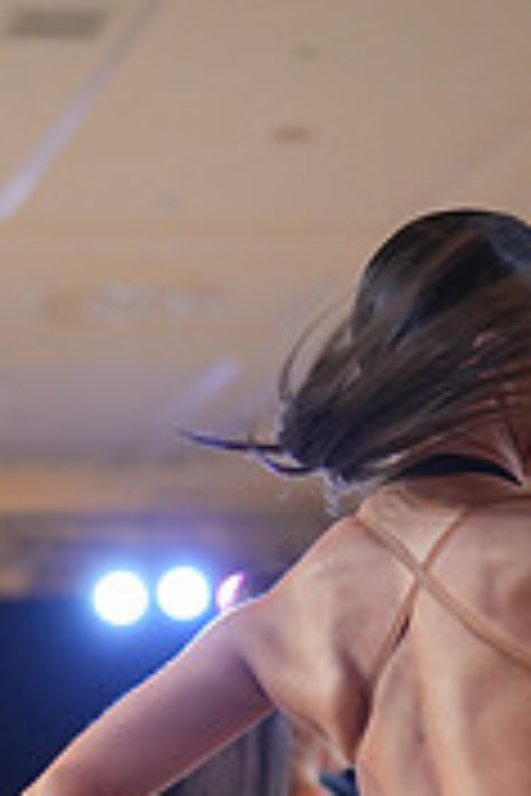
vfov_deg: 12.0
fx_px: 3628
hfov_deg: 8.3
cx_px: -79
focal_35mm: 164
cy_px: 1187
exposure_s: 1/500
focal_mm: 50
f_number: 2
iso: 1600
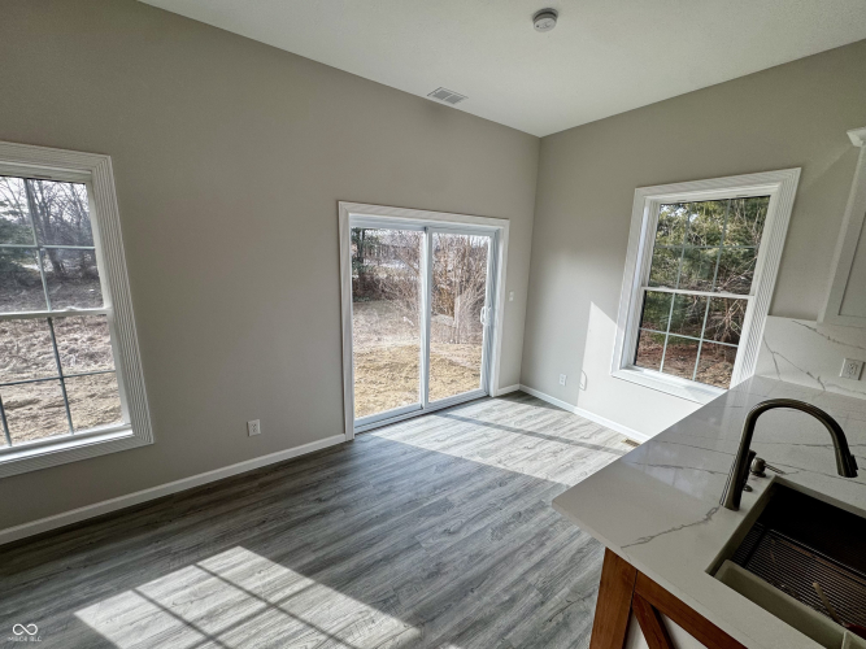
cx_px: 433
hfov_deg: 102.1
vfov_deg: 85.7
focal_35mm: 14
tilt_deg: -12.4
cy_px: 324
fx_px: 350
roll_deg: -1.5
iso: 40
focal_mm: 2.22
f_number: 2.2
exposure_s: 1/381
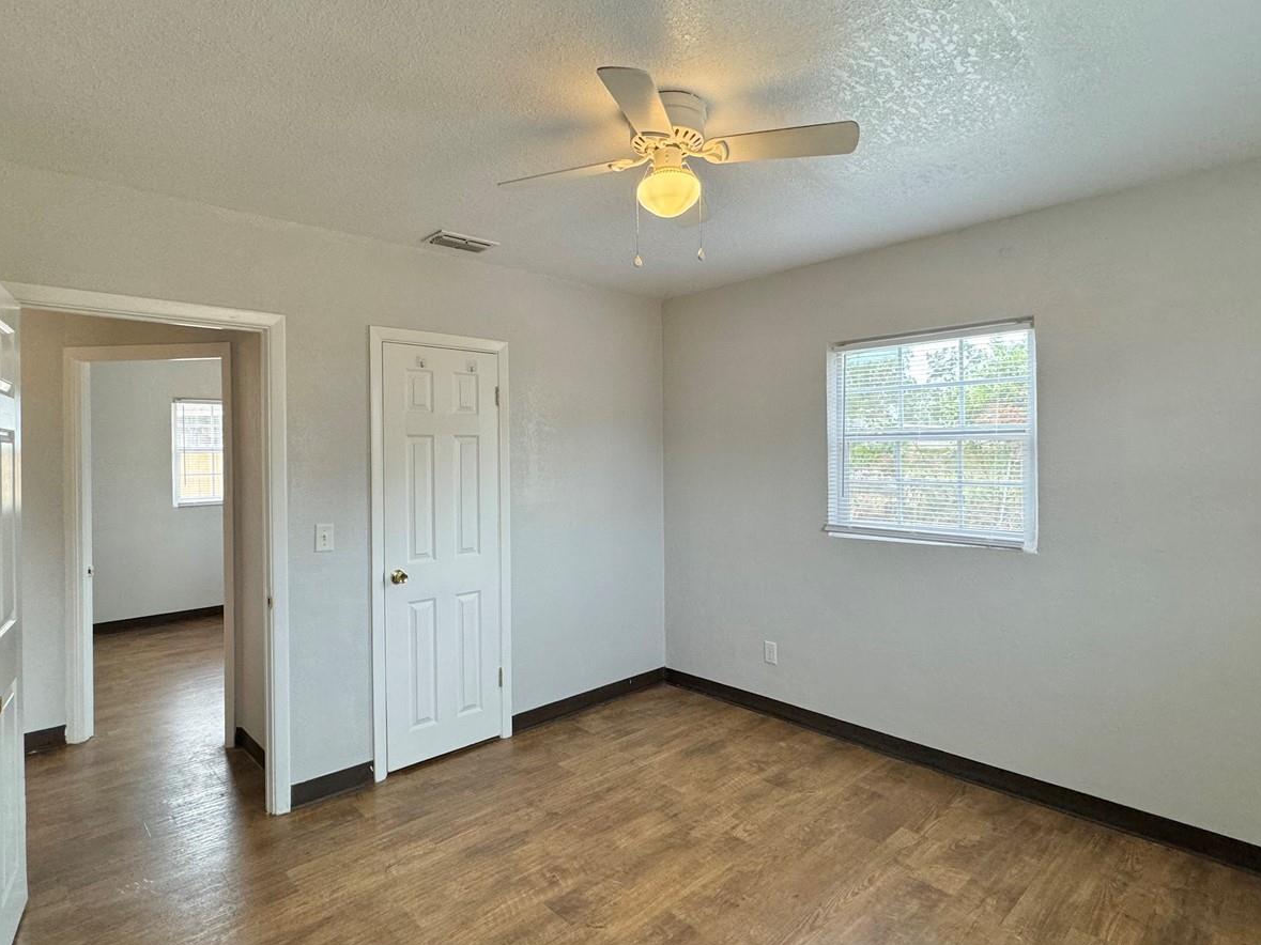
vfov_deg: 68.6
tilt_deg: -0.2
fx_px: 692
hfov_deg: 84.6
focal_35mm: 19
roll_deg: +0.3
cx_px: 613
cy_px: 453
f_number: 2.2
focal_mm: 2.22
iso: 200
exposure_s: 1/120
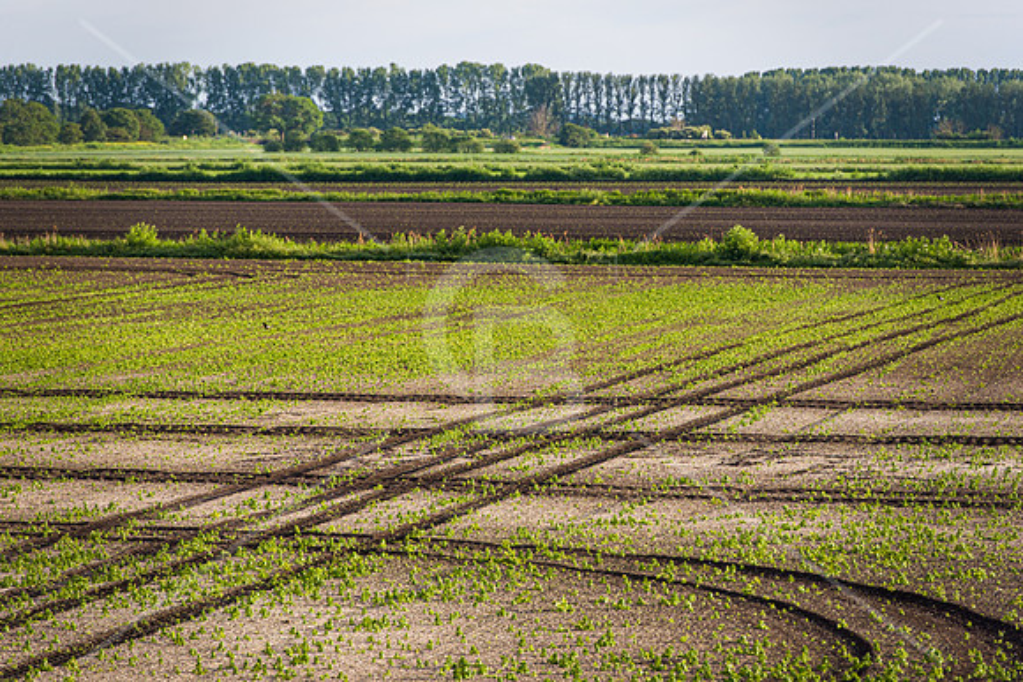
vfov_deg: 6.9
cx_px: 512
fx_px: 5684
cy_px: 341
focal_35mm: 200
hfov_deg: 10.3
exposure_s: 1/320
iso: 400
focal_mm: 200
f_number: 8
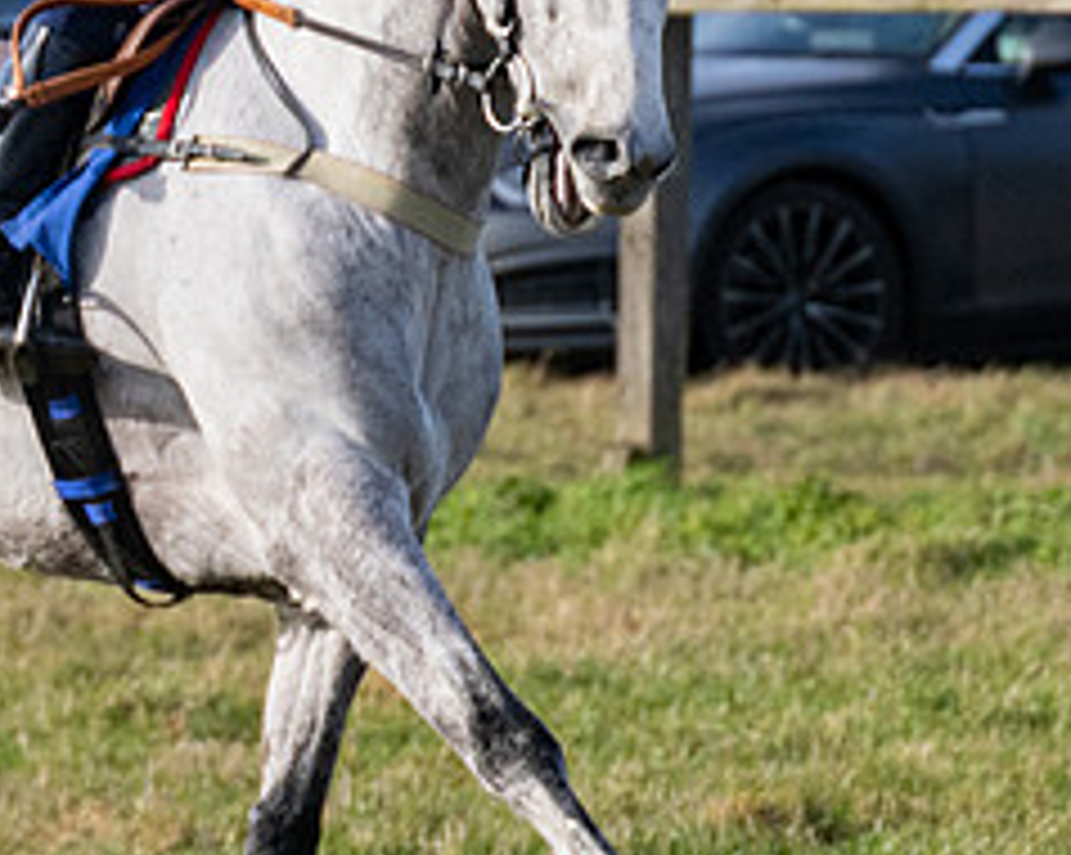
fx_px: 20143
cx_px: 333
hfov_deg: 3.0
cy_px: 400
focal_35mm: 636
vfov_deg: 2.4
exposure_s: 1/2000
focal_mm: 120
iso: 400
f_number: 5
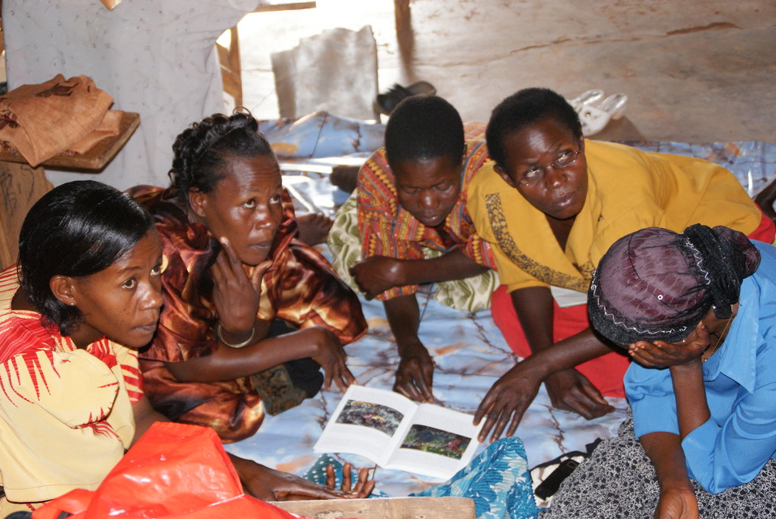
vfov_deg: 22.3
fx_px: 1316
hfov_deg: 32.8
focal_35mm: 61
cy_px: 261
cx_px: 392
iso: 400
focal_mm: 40
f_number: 4.5
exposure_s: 1/60
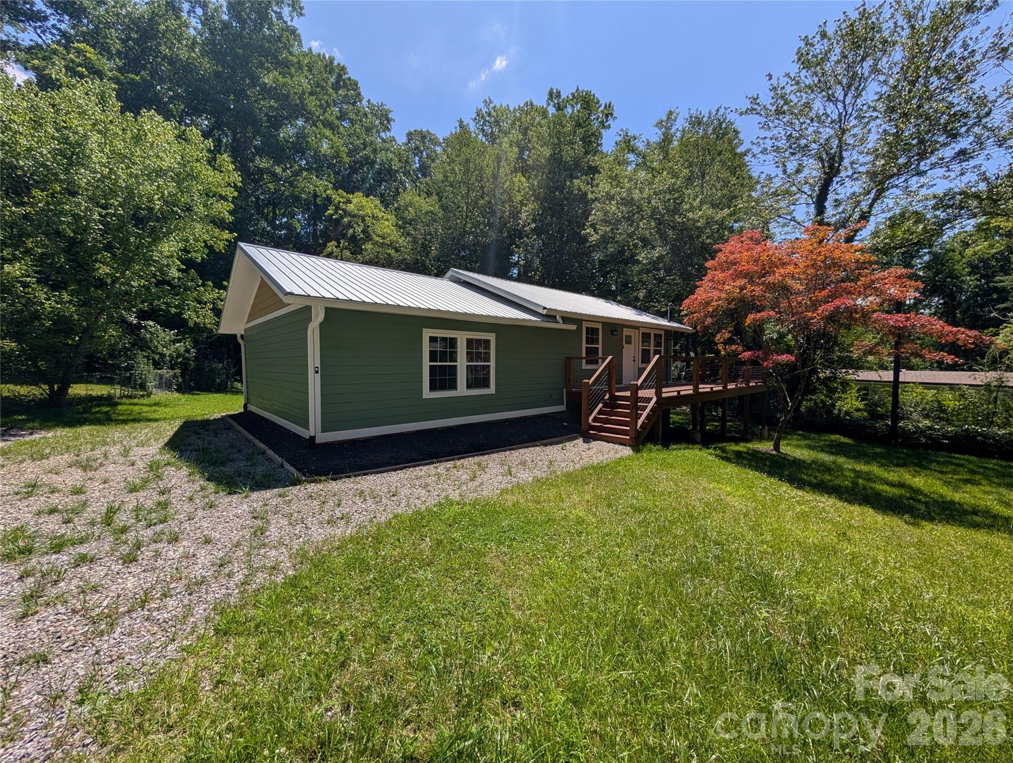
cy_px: 382
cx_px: 506
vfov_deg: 94.6
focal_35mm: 12
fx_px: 352
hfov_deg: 110.5
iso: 55
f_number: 1.7
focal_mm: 2.02
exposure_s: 1/6494
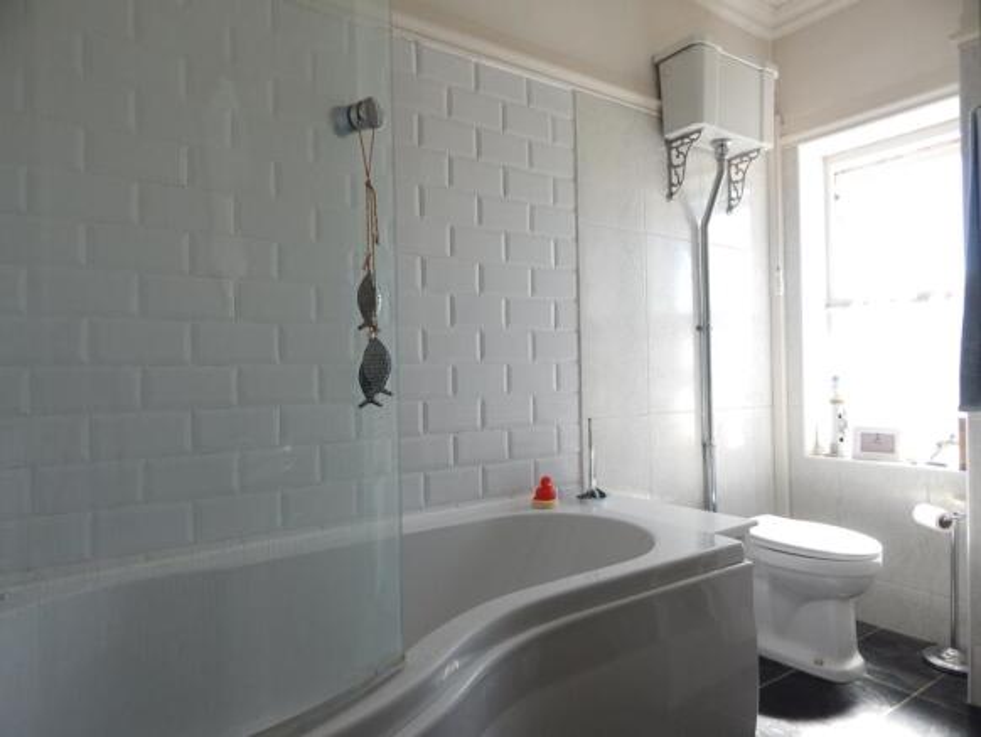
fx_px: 624
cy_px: 368
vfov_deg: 61.1
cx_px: 490
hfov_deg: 76.4
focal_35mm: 22
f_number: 3
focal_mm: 4
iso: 125
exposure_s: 1/80
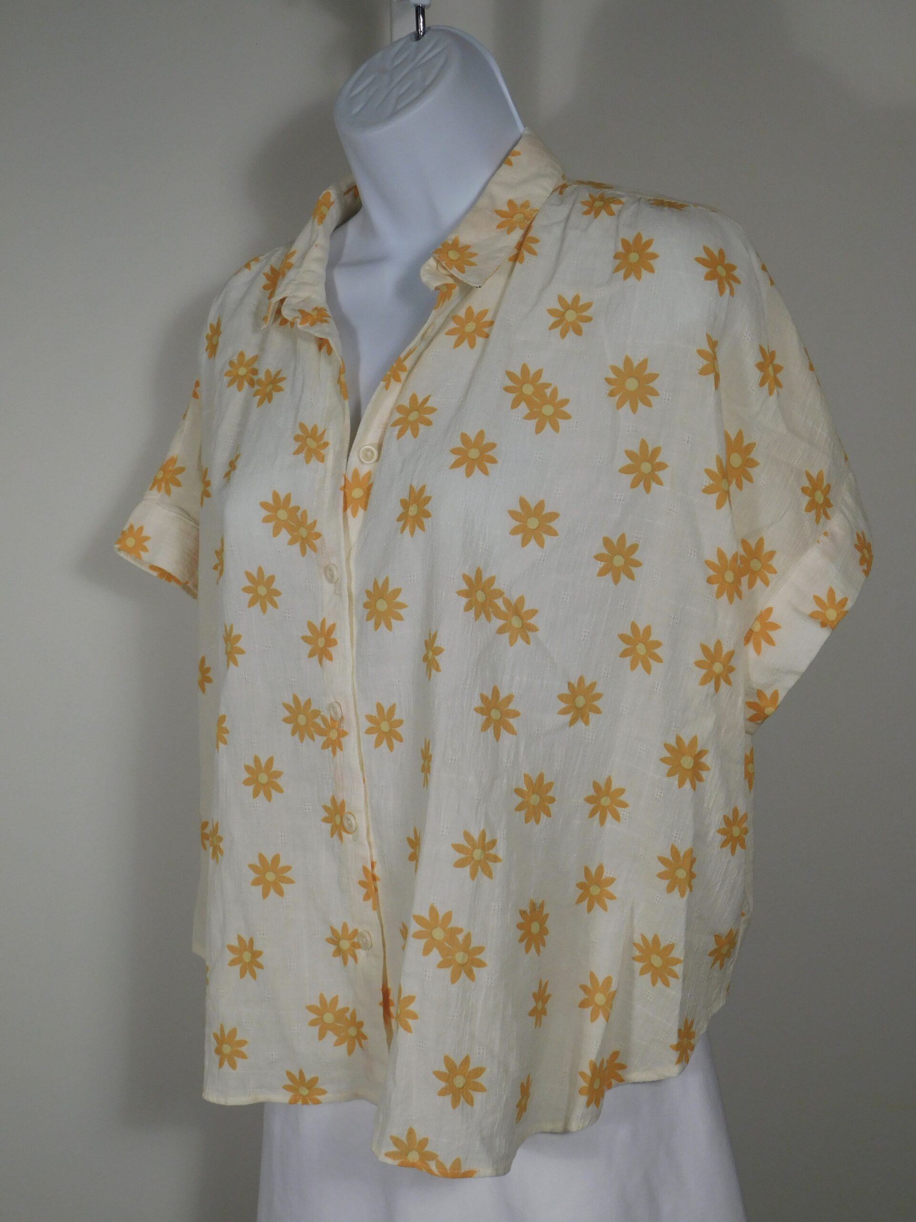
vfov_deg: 42.1
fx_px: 1588
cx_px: 458
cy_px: 611
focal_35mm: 45
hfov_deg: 32.2
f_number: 3.7
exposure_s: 1/400
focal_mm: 8
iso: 125
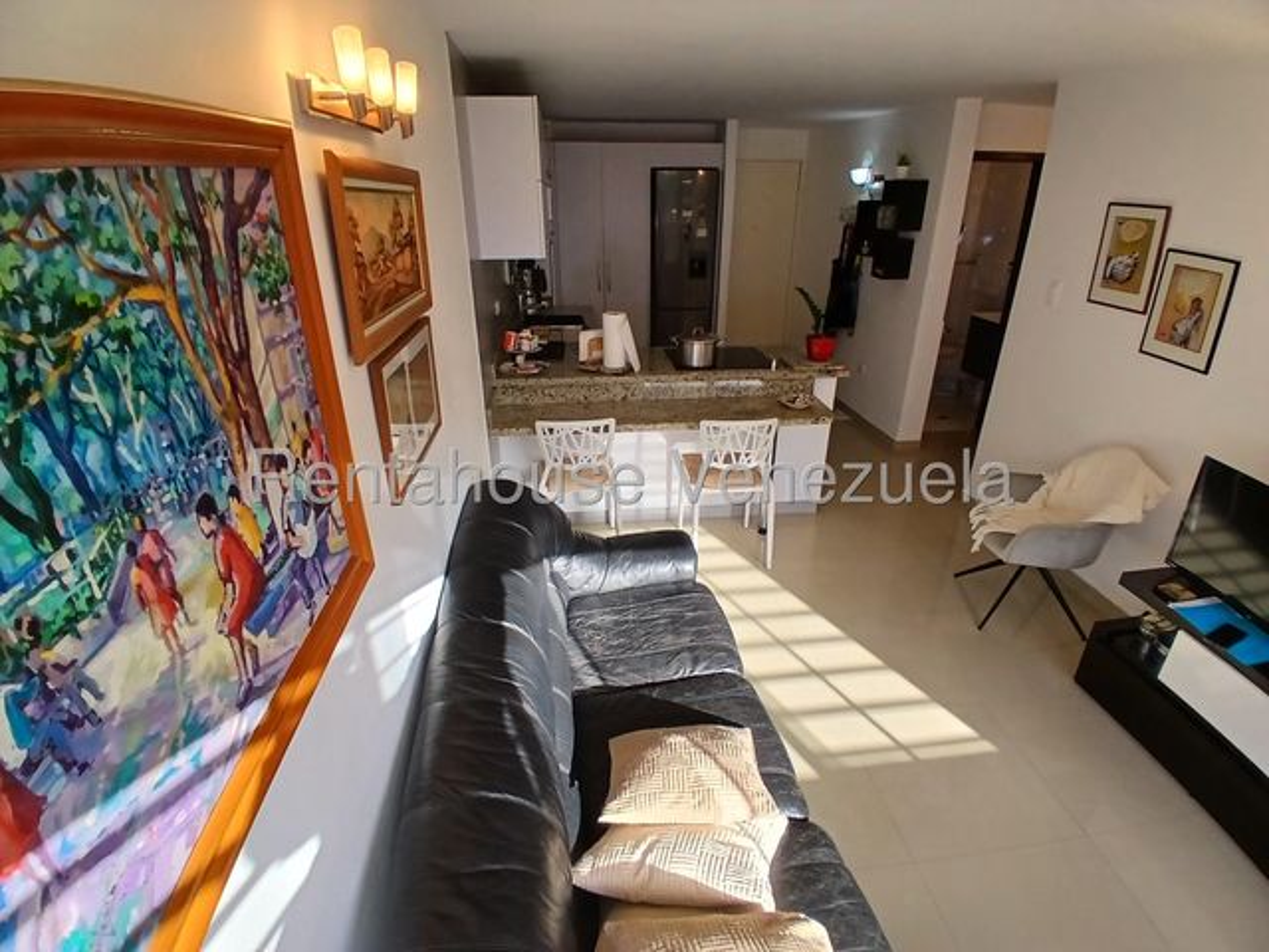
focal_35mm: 17
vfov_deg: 74.7
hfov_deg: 91.0
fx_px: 623
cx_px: 634
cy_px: 476
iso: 64
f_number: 2.2
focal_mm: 1.4
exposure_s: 1/120
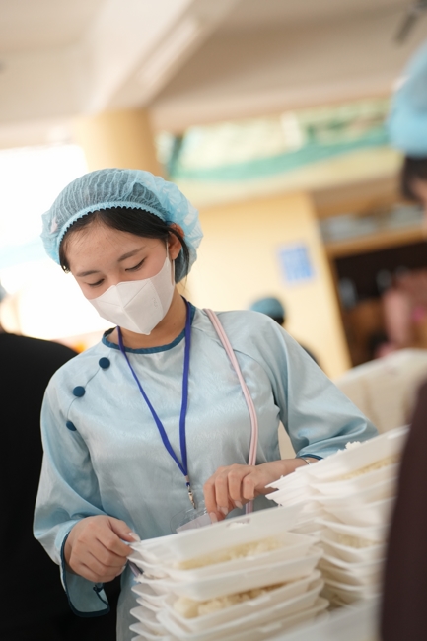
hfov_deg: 20.0
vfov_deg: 29.7
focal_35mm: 68
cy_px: 320
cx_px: 214
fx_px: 1210
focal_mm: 68
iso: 2000
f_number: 2.5
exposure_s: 1/250
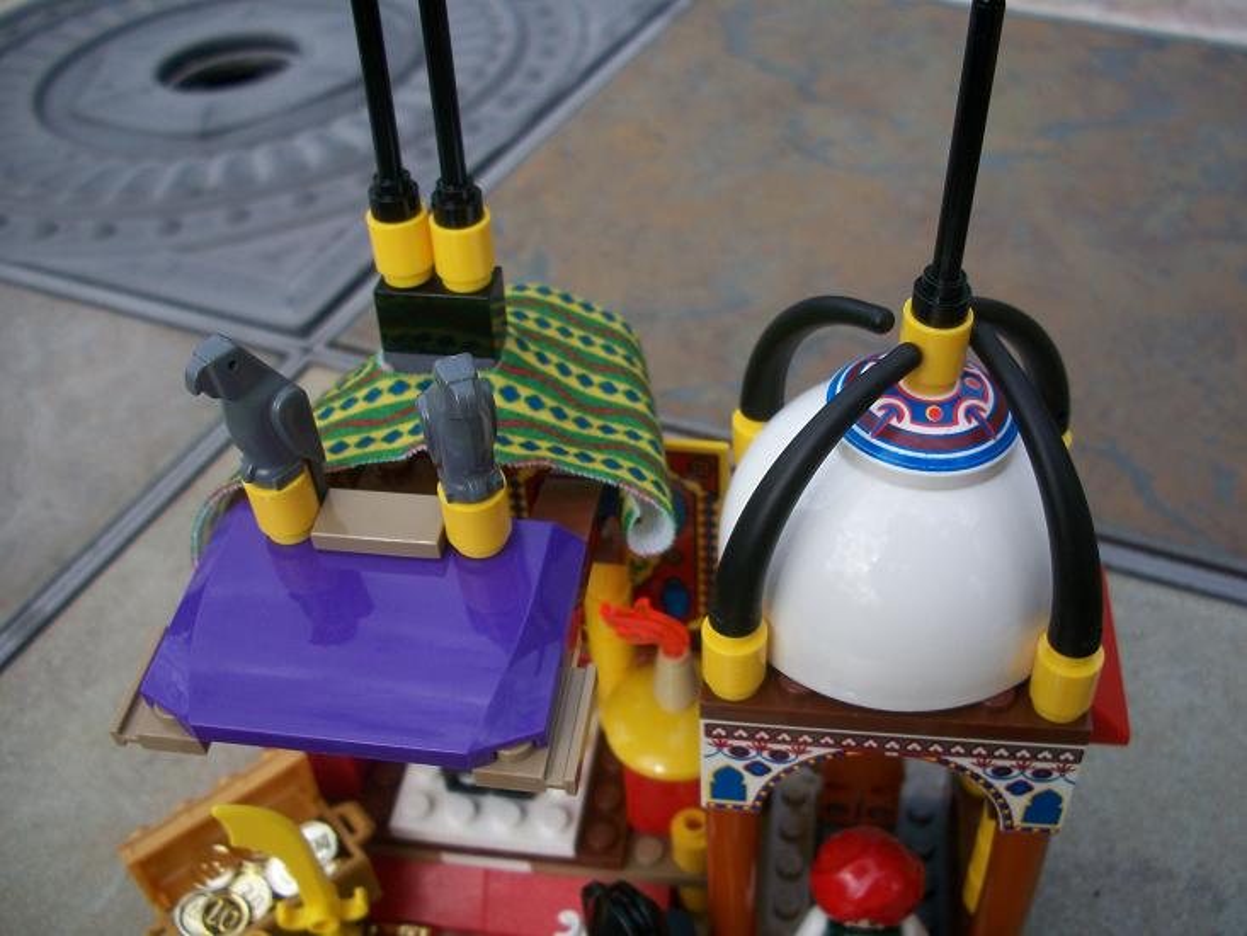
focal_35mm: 35
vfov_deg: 40.7
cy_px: 468
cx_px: 624
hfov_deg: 52.6
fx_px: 1261
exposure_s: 1/640
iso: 80
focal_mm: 6.3
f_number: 3.1
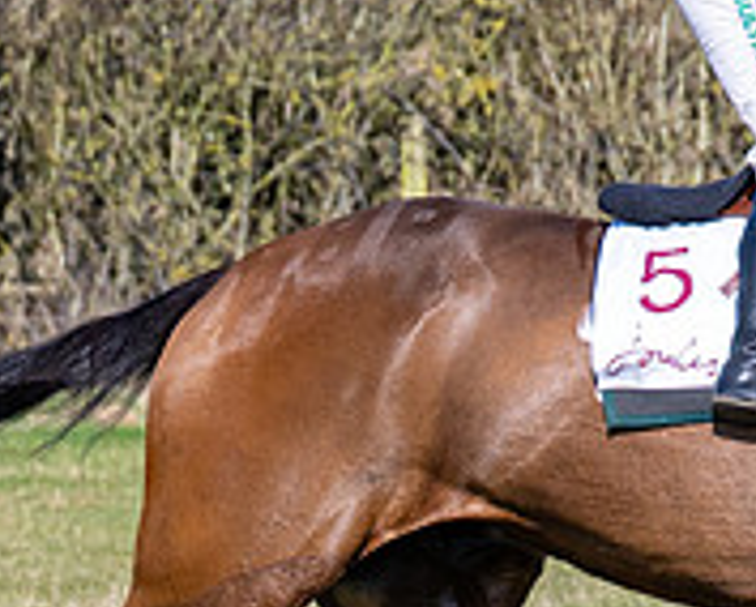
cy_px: 653
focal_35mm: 582
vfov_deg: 2.7
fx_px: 13036
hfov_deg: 3.3
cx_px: 701
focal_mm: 86
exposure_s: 1/3200
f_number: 2.8
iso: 200
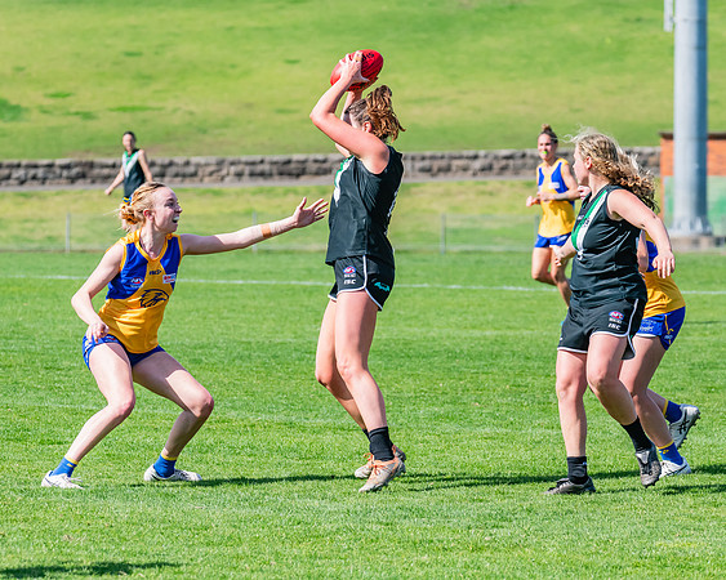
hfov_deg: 7.2
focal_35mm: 268
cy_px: 279
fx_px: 5758
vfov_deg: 5.8
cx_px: 313
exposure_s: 1/1600
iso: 800
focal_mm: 220
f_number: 8
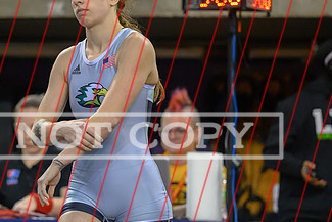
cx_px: 81
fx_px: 2998
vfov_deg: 4.2
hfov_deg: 6.3
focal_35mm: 325
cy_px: 125
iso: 5600
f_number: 2.8
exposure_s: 1/800
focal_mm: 155
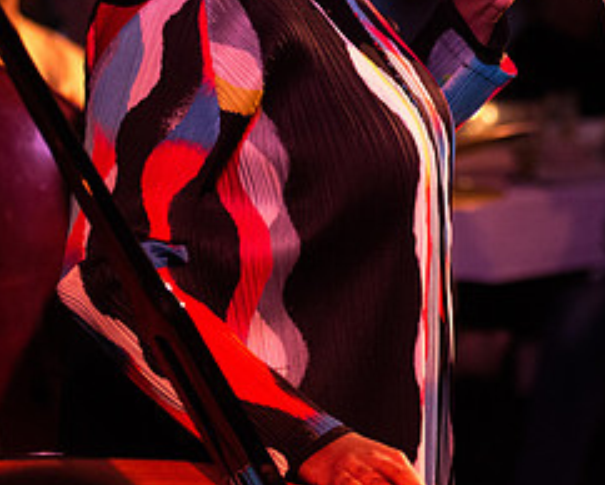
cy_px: 66
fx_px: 3226
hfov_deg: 10.6
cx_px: 580
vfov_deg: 8.6
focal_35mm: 180
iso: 6400
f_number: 2.8
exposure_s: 1/100
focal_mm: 80
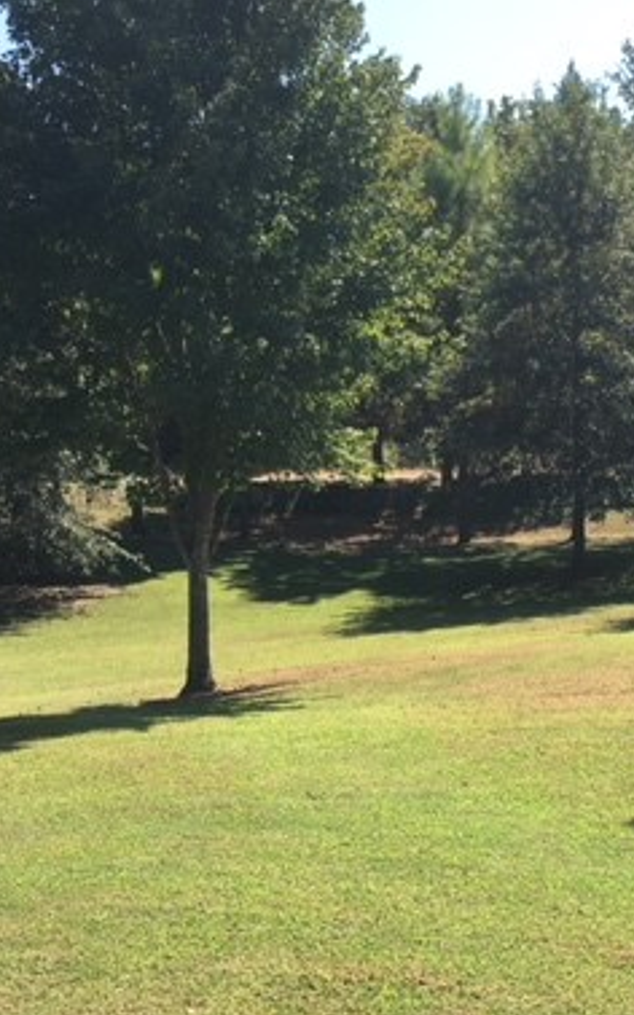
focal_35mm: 52
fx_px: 1439
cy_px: 556
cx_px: 449
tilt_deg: -5.0
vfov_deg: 38.8
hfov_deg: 24.7
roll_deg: +2.7
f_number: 2.2
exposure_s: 1/754
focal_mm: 4.15
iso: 25
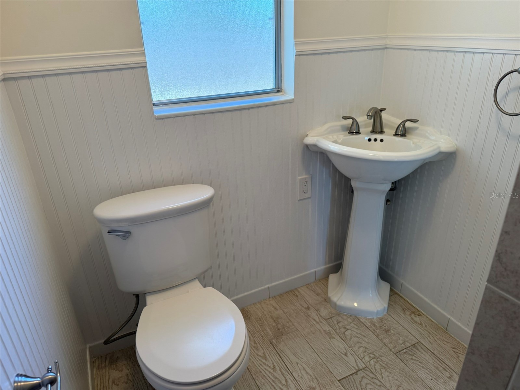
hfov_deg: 71.6
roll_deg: +2.3
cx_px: 260
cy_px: 195
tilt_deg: -24.8
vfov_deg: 56.8
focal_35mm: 24
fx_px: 361
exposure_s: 1/153
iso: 125
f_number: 1.78
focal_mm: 6.76
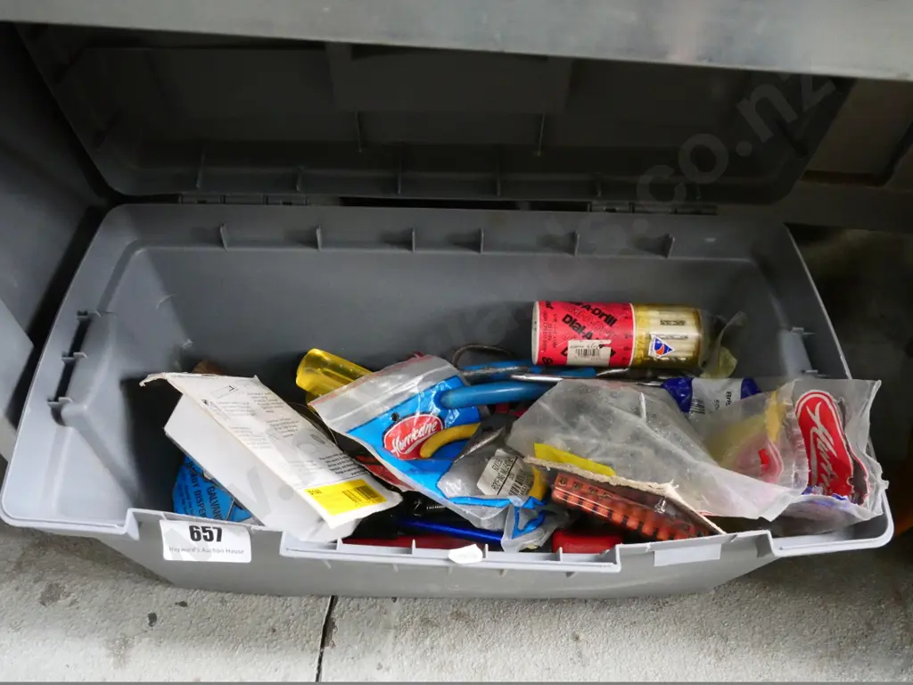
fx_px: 791
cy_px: 342
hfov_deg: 60.0
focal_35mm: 30
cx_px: 456
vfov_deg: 46.8
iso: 6400
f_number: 5.6
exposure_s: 1/80
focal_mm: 15
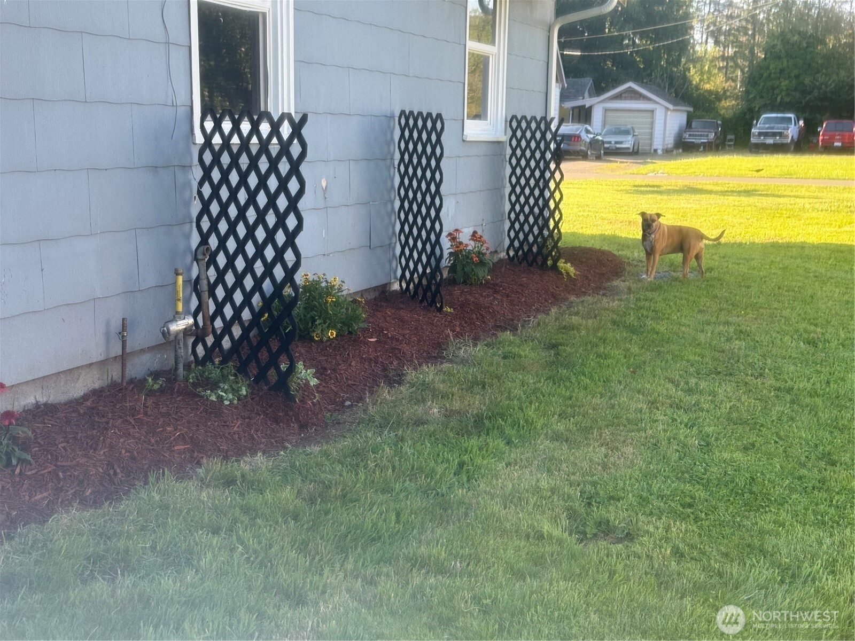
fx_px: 1186
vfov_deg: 30.3
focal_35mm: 48
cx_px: 428
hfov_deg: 39.7
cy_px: 320
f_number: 1.78
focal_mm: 6.76
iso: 100
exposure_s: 1/530
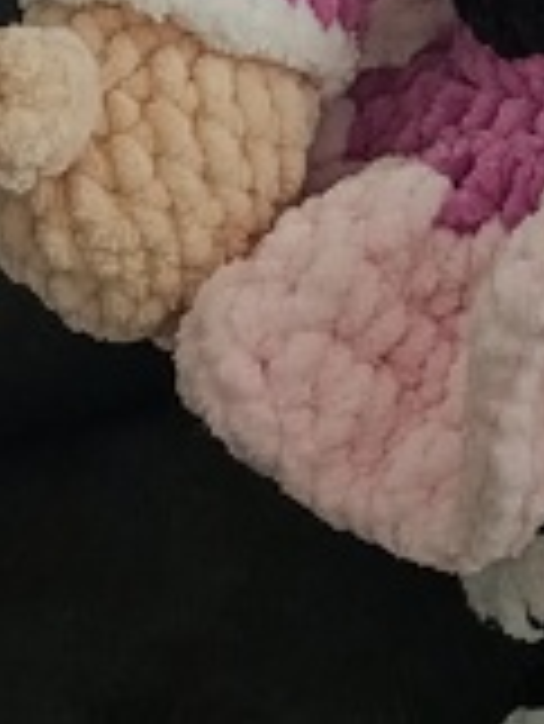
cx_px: 836
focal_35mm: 129
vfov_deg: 14.4
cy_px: -306
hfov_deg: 11.0
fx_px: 2699
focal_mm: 4.81
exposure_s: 1/25
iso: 4231
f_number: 1.8
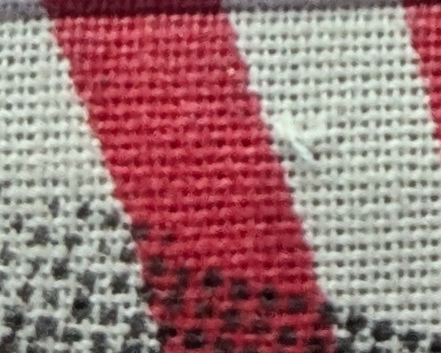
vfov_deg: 3.7
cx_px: 727
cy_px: -1121
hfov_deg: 4.9
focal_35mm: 395
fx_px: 5155
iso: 41
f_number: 1.68
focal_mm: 6.9
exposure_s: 1/113
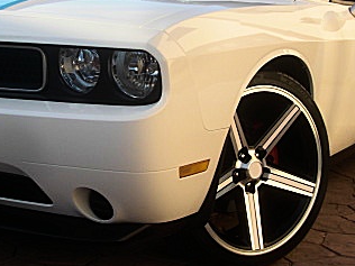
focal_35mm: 73
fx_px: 749
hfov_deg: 26.5
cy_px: 92
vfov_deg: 20.1
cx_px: 112
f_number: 2.8
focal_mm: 6.3
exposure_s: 1/250
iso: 50
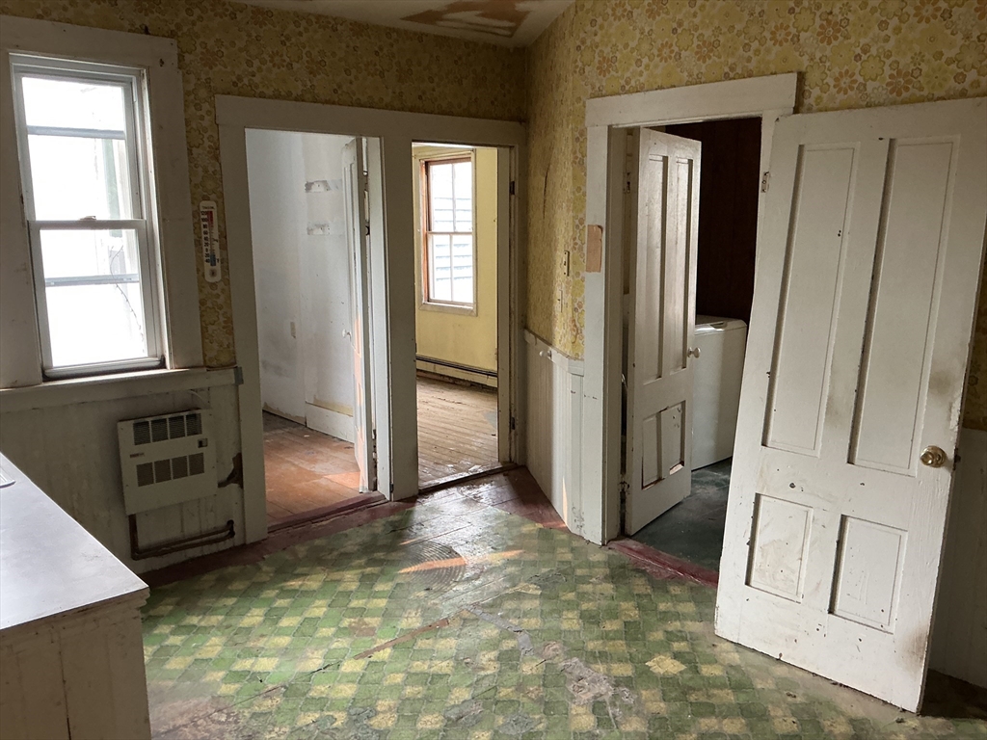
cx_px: 494
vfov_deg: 48.2
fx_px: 827
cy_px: 370
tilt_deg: -10.8
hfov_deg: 61.7
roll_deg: +0.0
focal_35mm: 29
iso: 100
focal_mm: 3
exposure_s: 1/60
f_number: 1.8
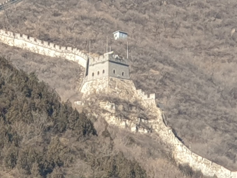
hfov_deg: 23.8
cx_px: 103
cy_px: 53
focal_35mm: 82
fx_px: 561
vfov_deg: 17.9
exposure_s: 1/344
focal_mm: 6
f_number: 2.4
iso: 25
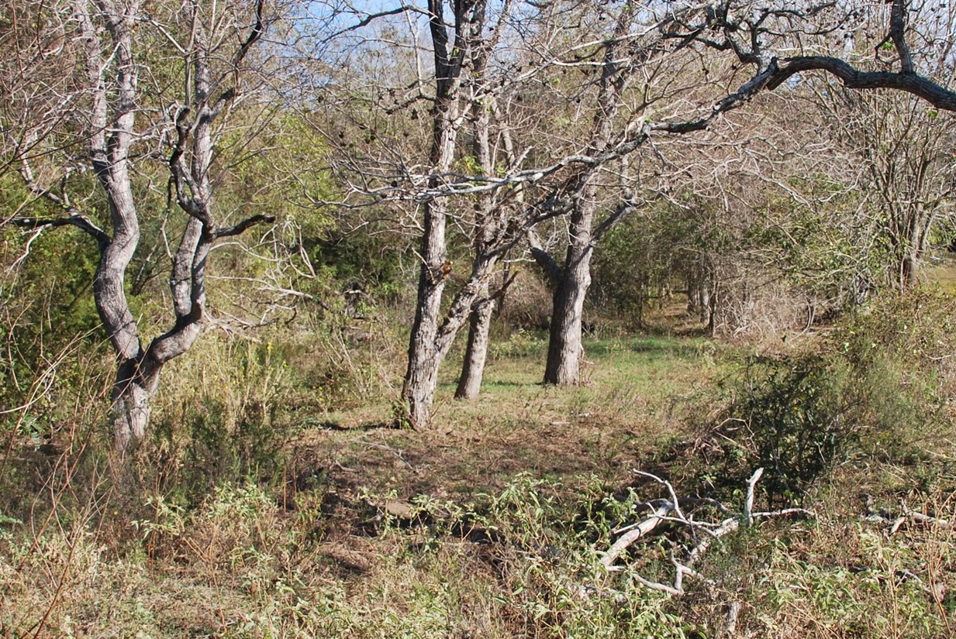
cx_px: 535
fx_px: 1542
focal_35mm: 58
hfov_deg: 34.4
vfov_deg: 23.4
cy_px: 303
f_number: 7.1
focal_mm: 22
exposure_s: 1/200
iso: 100
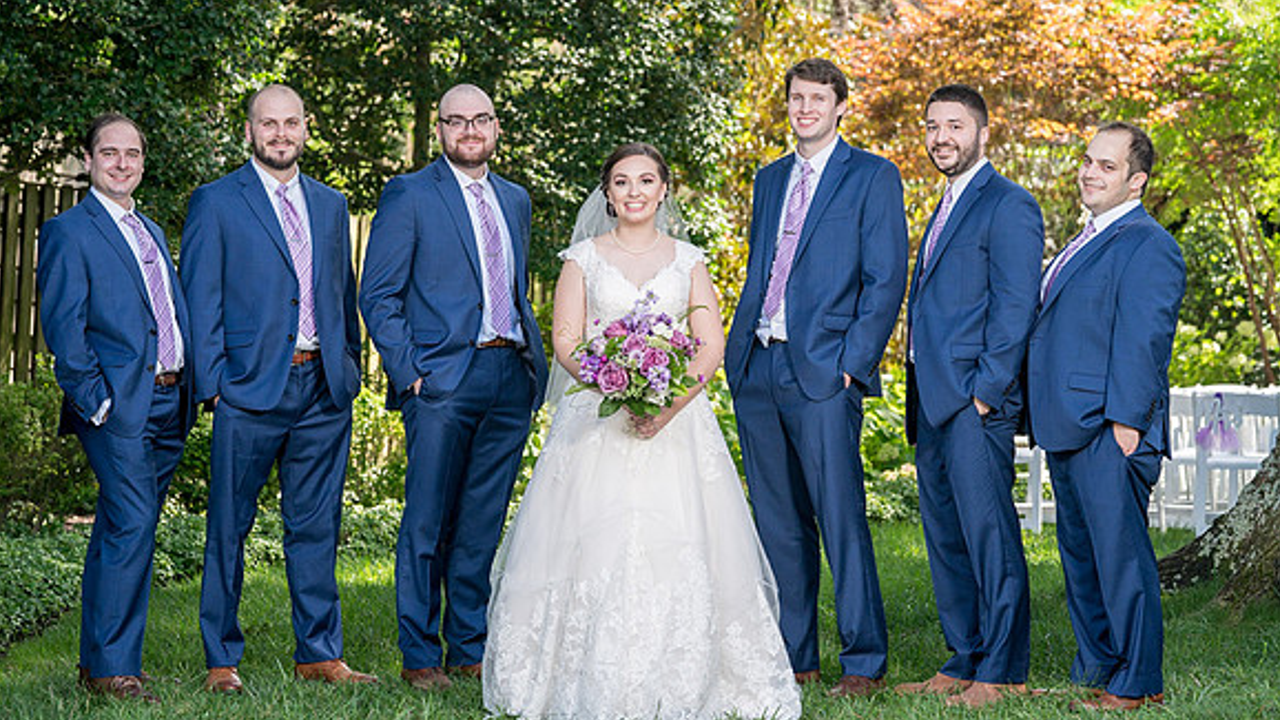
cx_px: 631
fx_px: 3801
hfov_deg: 19.1
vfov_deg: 10.8
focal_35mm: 112
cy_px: 359
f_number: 5.6
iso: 160
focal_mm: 105
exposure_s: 1/200
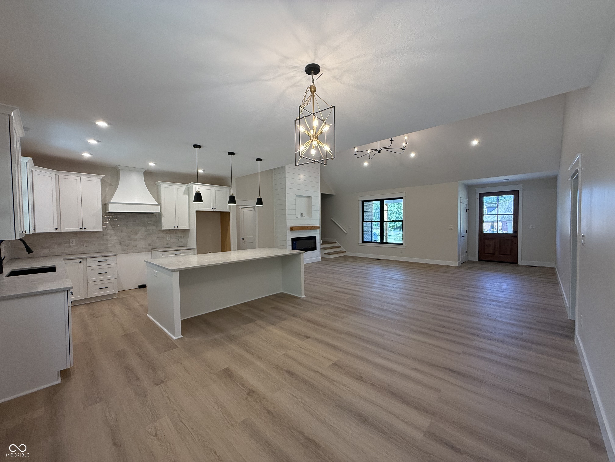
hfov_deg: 102.1
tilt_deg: -2.4
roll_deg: +0.5
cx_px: 308
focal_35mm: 14
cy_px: 231
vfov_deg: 85.7
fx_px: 249
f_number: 2.2
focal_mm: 2.22
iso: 125
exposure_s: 1/120
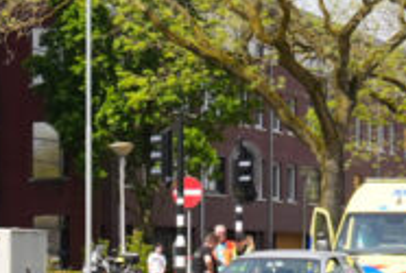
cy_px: 439
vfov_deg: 9.6
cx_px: -20
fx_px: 1571
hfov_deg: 14.4
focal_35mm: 139
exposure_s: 1/1000
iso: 400
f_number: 5.6
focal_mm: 25
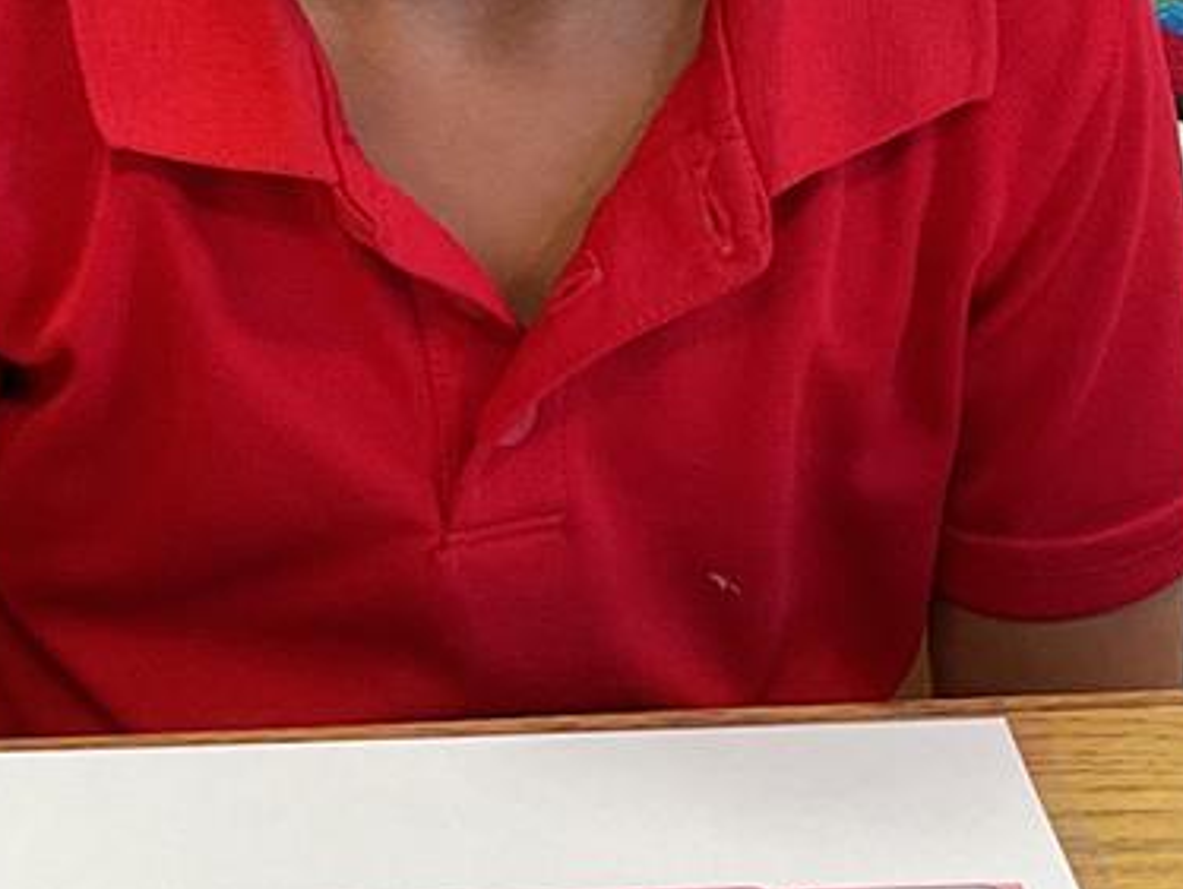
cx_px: 111
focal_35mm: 124
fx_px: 4240
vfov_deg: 12.0
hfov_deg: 15.7
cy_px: 475
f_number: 1.8
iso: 50
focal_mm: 3
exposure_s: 1/50
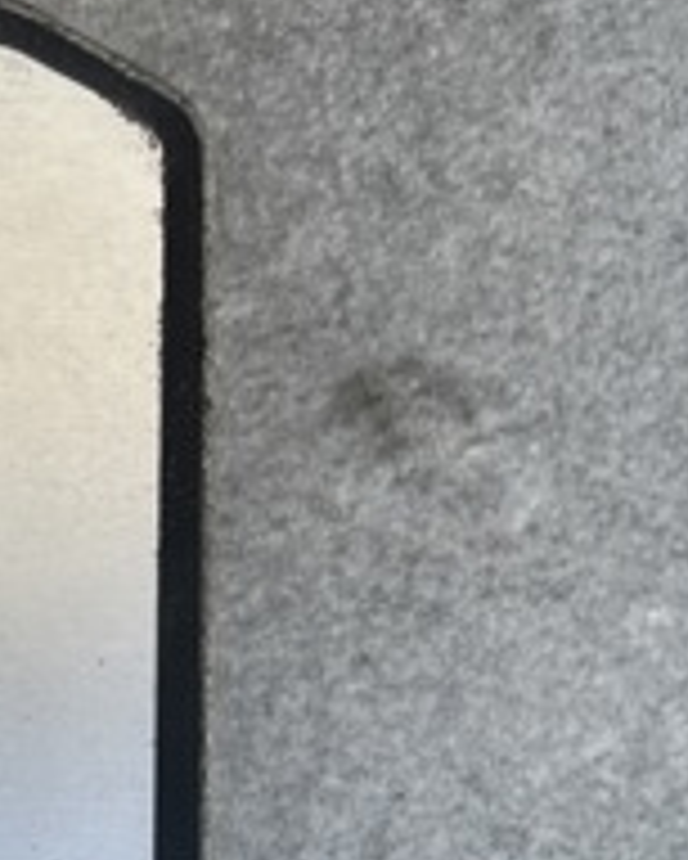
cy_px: 646
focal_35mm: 85
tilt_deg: -87.1
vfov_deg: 22.3
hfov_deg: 15.6
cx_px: -544
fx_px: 2162
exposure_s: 1/174
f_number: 1.6
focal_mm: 5.1
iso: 40
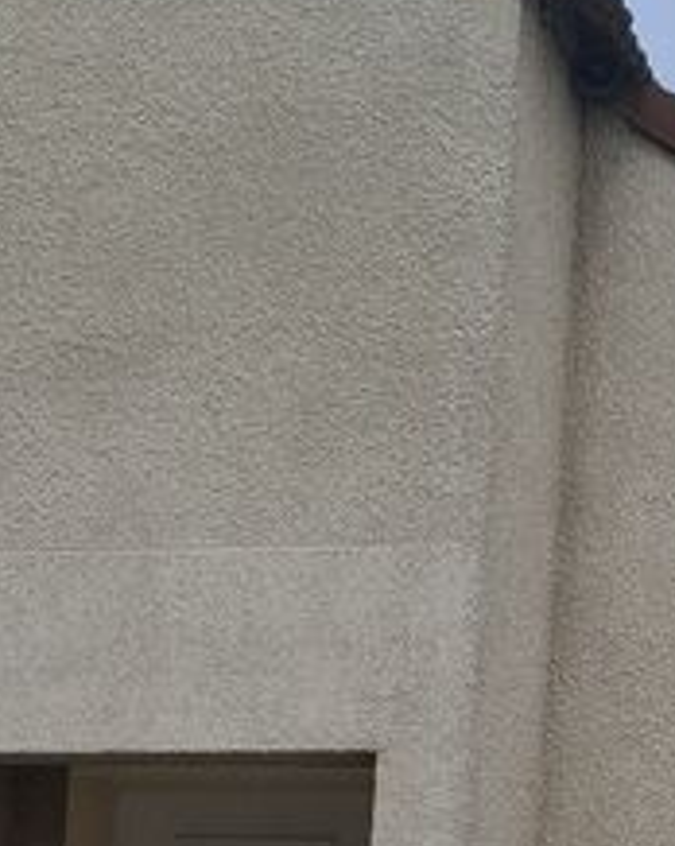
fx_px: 2576
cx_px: 202
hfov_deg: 14.9
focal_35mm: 103
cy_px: 1075
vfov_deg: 17.6
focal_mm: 5.54
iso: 50
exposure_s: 1/1597
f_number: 1.8
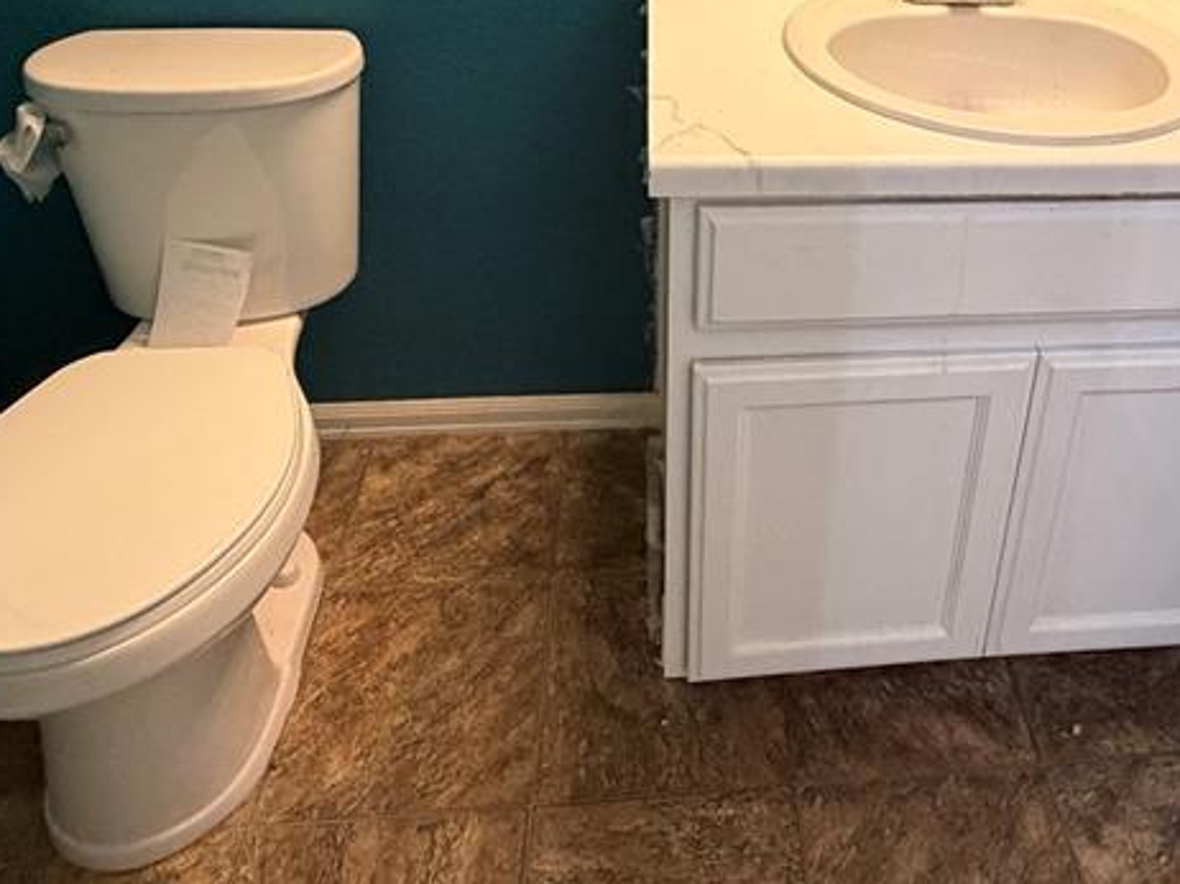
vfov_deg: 41.4
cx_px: 784
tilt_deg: -22.4
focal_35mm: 31
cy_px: 68
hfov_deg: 57.1
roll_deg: -2.3
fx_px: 1056
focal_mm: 2.22
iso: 400
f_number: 2.2
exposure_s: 1/60
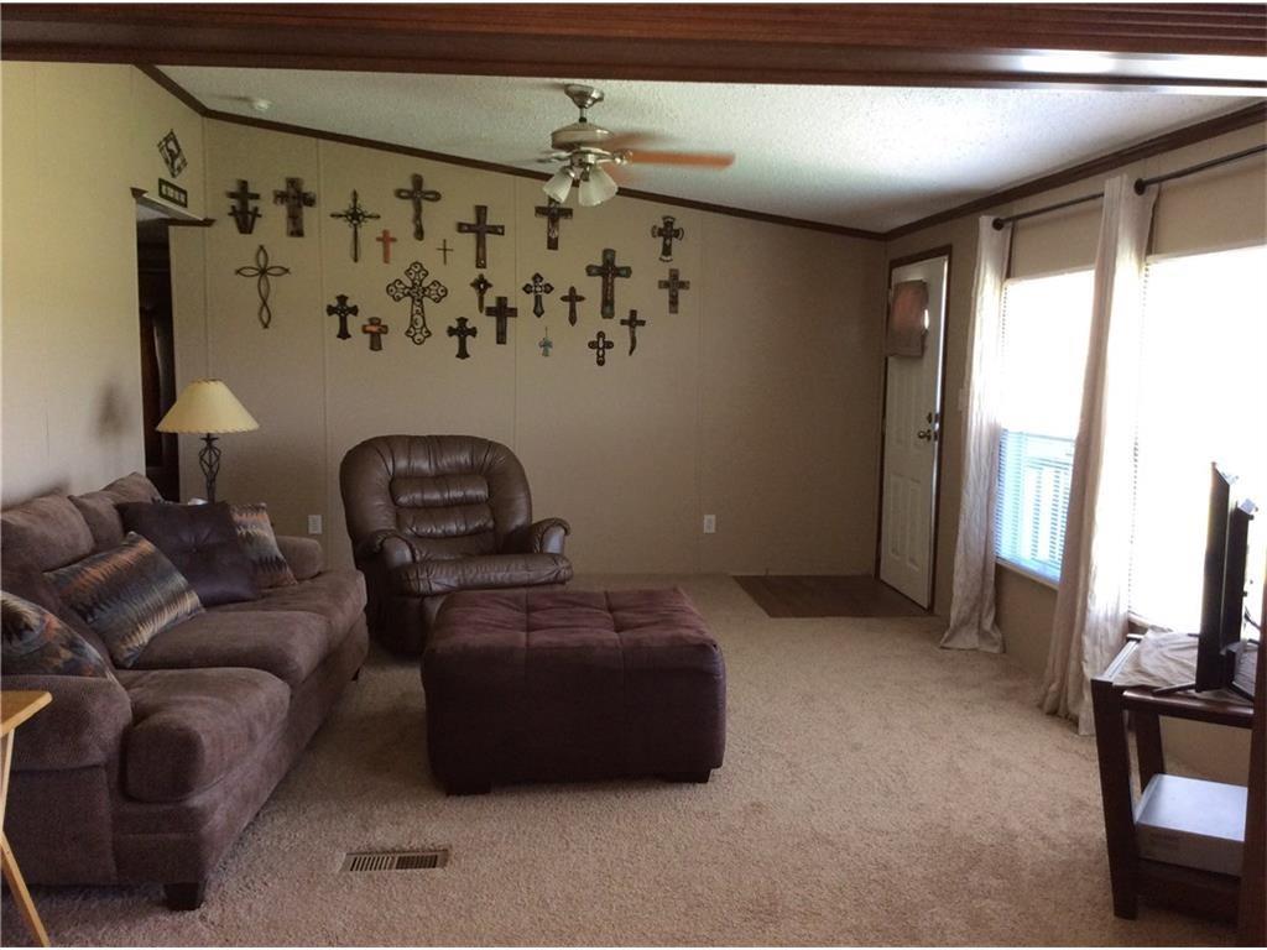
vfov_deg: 44.2
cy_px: 475
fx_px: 1171
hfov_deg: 56.8
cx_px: 634
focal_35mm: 32
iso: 80
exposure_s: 1/24
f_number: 2.4
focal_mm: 3.3
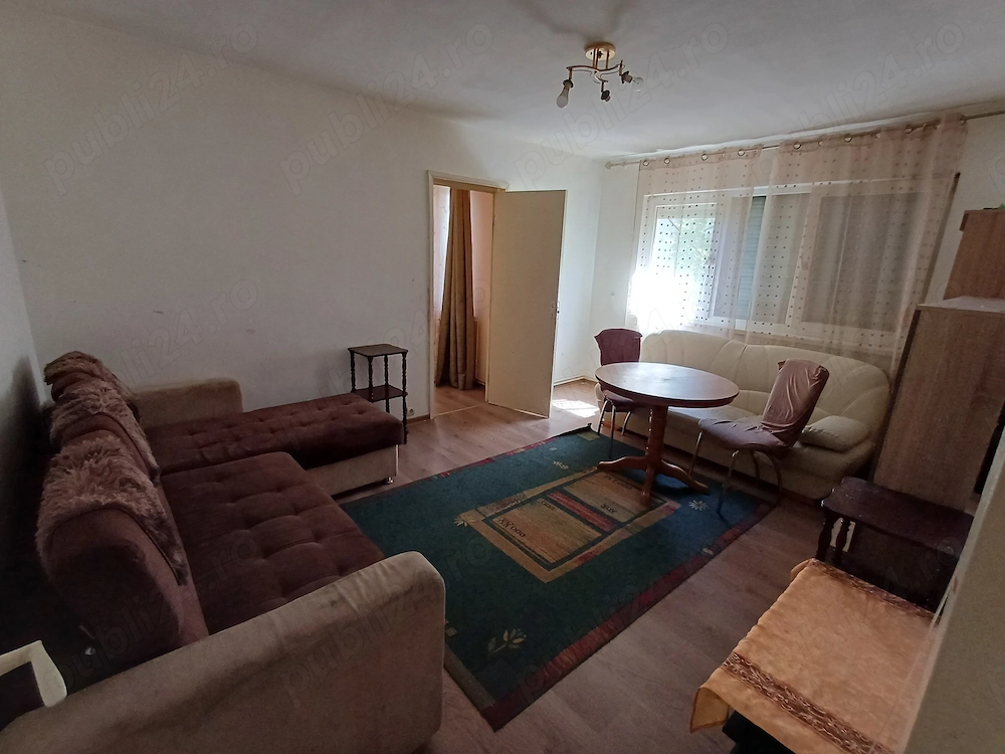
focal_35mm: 16
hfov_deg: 94.5
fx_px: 465
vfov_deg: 78.1
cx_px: 502
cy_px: 377
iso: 125
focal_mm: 1.64
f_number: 2.2
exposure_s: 1/50
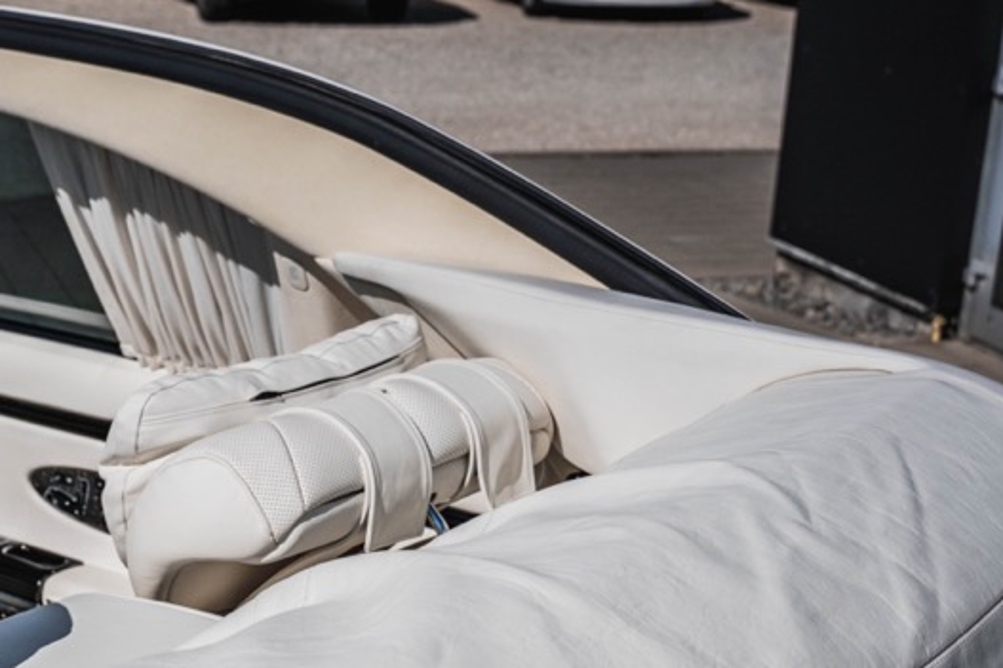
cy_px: 734
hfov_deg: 28.6
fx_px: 1894
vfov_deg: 19.2
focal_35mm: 68
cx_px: 122
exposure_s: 1/2500
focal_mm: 28
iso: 400
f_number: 5
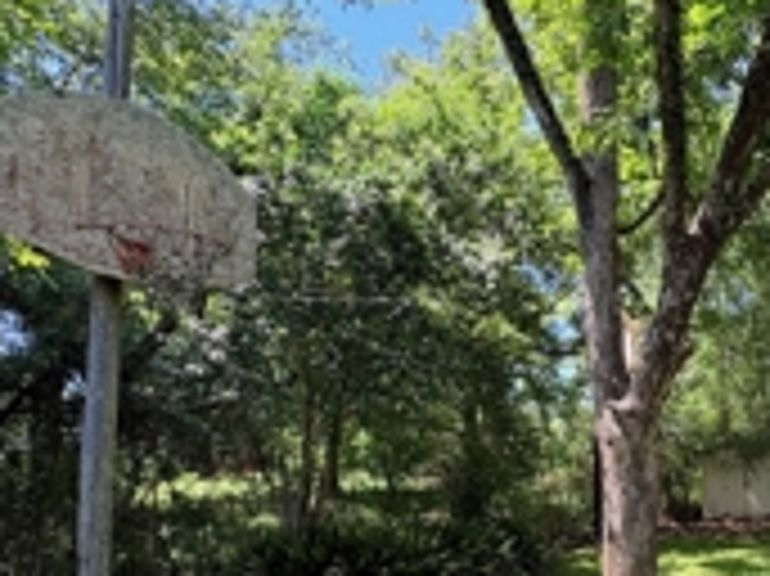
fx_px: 667
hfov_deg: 53.2
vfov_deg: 44.2
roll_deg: +2.8
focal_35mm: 30
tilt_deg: +1.1
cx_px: 682
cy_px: 470
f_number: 2.2
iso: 50
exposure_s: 1/175
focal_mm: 2.22
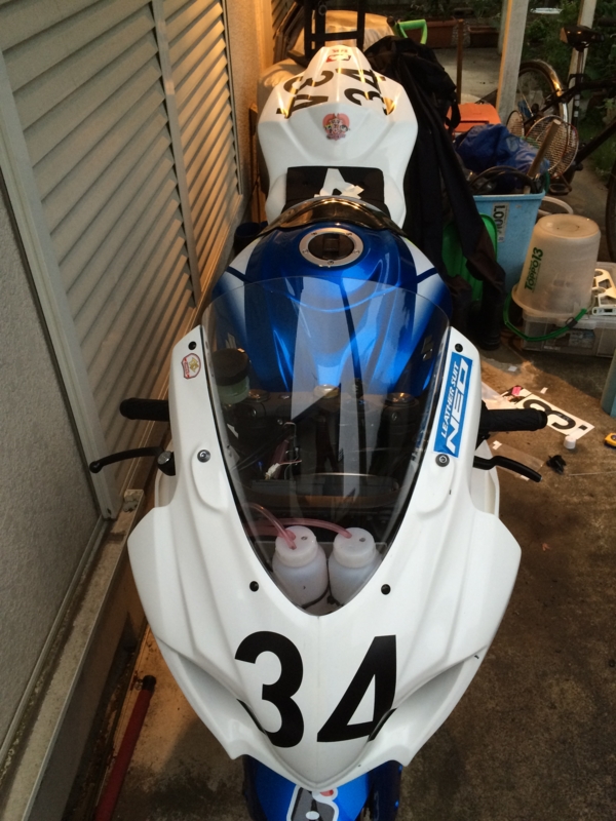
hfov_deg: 48.2
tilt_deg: -38.1
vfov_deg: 61.7
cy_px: 410
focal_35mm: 29
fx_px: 688
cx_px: 308
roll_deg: +2.6
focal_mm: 4.15
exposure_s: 1/30
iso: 100
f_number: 2.2
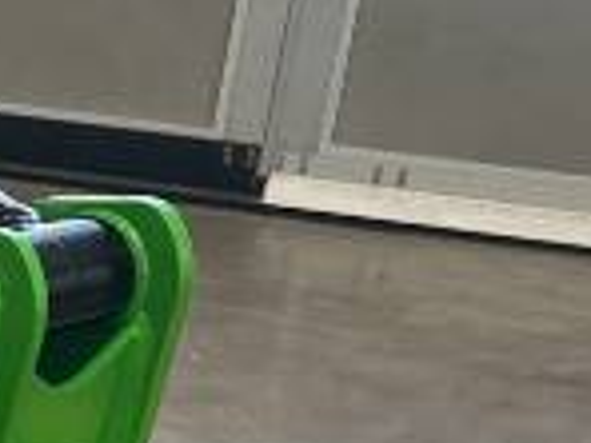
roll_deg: -1.6
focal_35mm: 180
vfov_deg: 8.1
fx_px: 3073
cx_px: -990
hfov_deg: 9.4
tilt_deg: -22.2
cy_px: 663
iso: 40
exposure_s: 1/289
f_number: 1.5
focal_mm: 5.7
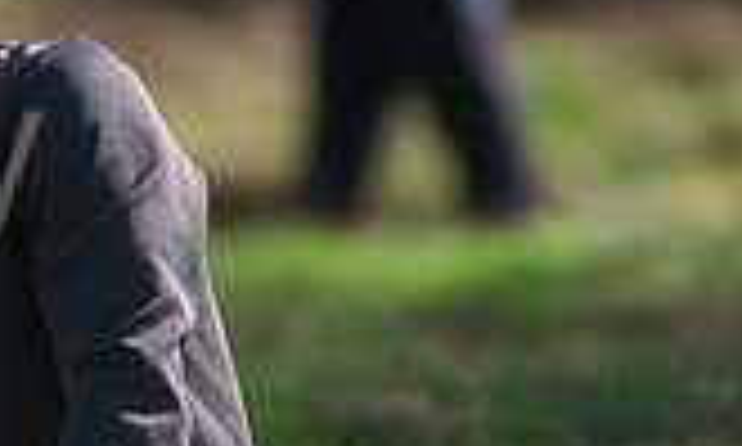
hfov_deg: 1.2
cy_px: -181
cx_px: -526
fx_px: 34277
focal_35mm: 1714
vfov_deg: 0.7
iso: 400
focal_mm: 300
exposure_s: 1/3200
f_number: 4
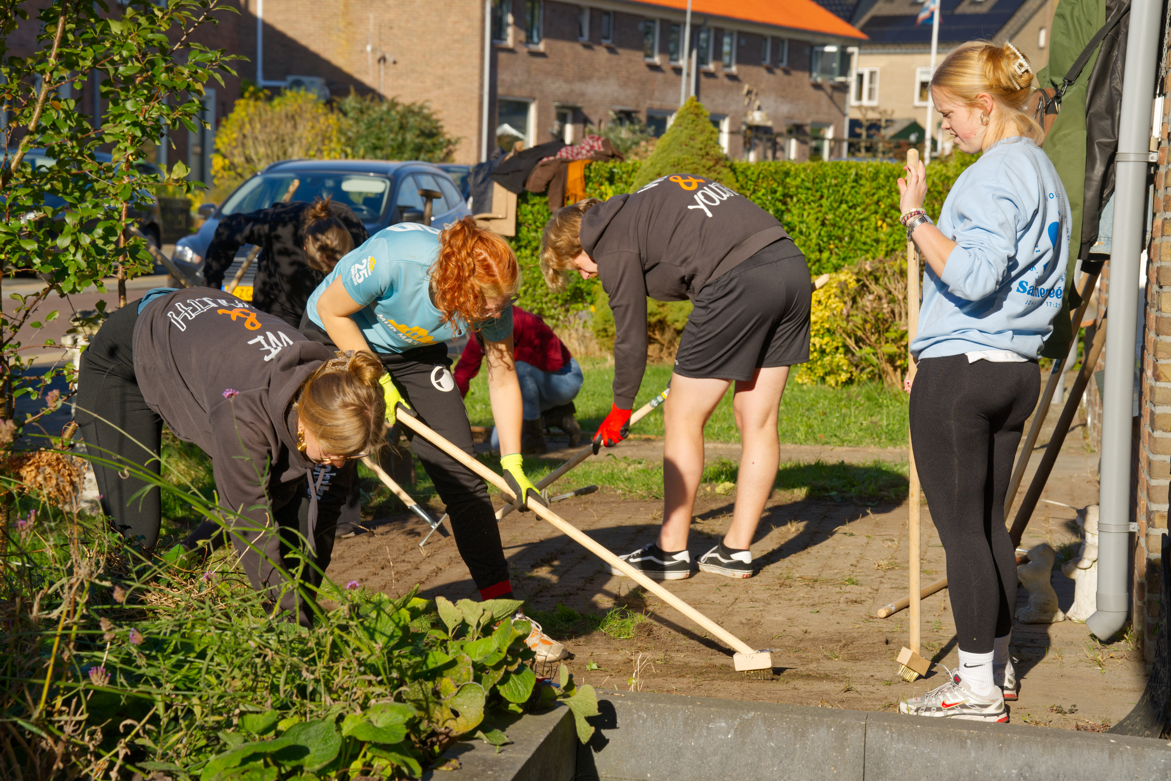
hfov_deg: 22.6
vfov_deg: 15.2
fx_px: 2928
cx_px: 586
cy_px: 390
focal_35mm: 90
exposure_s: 1/400
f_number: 8
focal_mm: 90
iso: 200
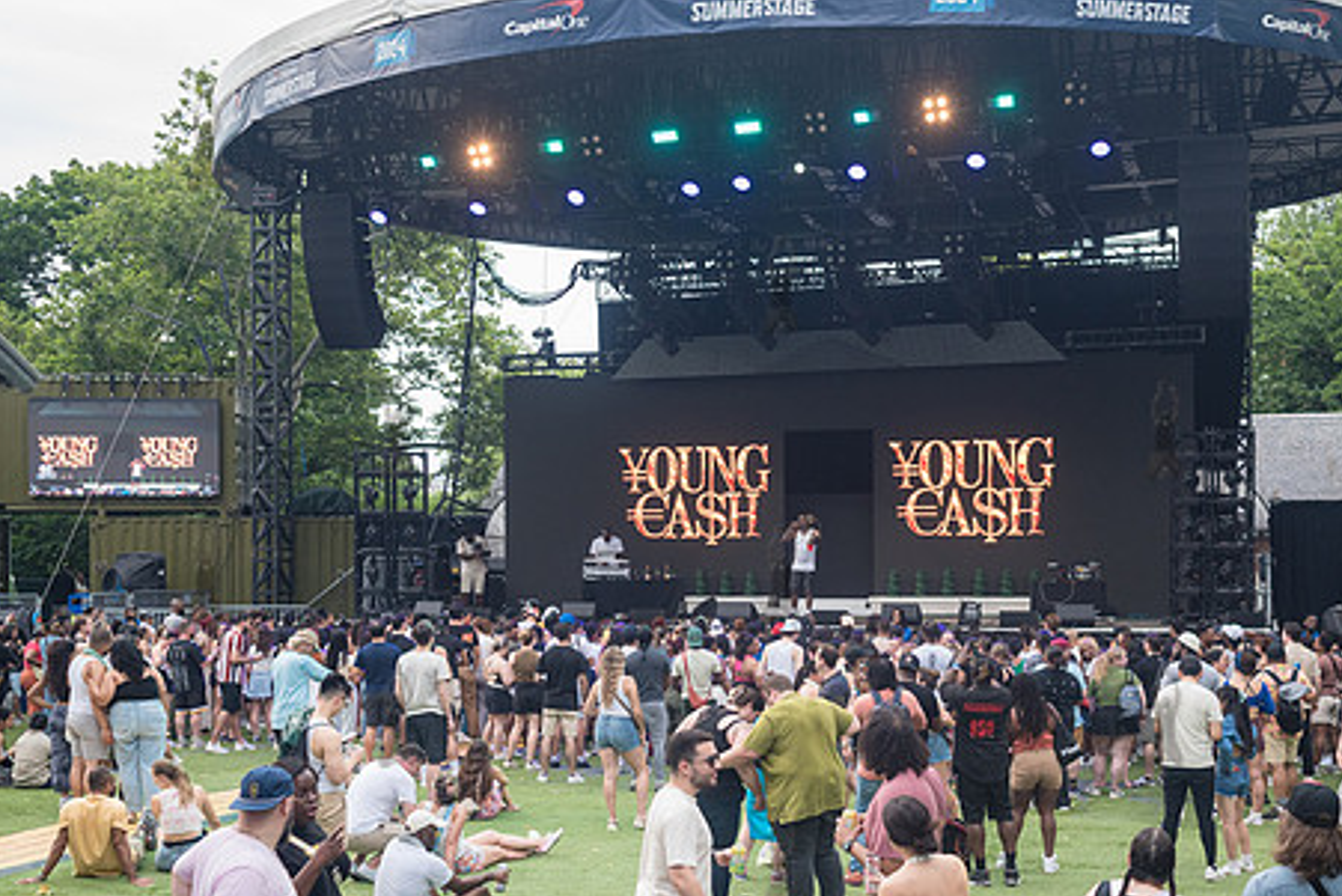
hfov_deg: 43.5
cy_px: 570
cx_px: 780
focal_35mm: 45
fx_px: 1678
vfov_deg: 29.7
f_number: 3.5
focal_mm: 35
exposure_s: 1/640
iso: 800
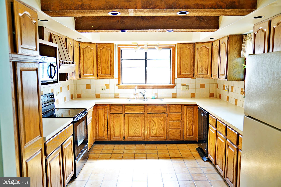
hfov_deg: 63.7
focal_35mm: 29
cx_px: 140
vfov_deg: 45.0
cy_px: 94
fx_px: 226
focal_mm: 29
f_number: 2.8
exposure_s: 1/40
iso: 500
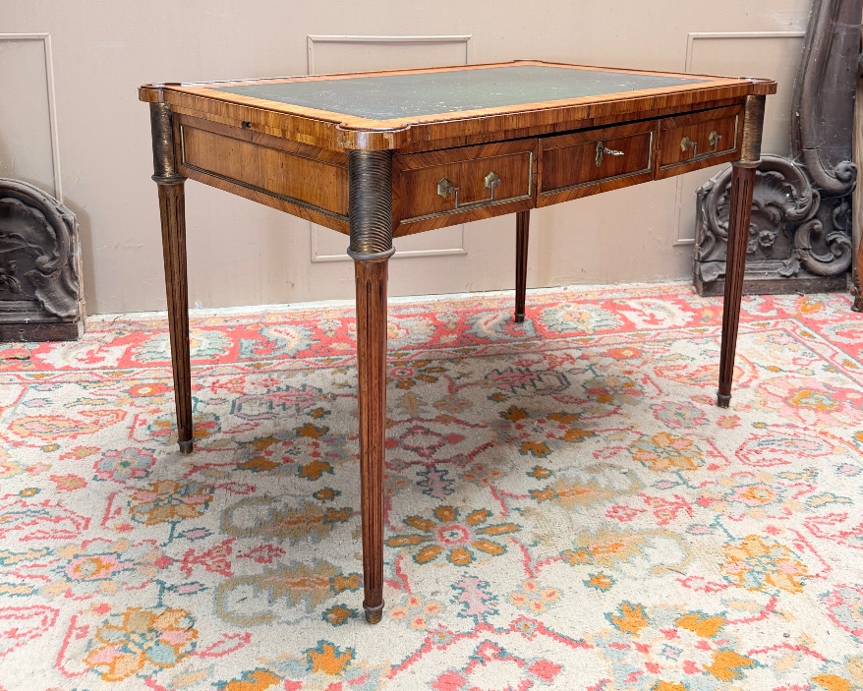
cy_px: 169
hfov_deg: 55.6
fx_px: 818
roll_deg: -0.6
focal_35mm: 32
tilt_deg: -11.4
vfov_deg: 44.2
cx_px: 431
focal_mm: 6.76
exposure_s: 1/82
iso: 200
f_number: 1.78
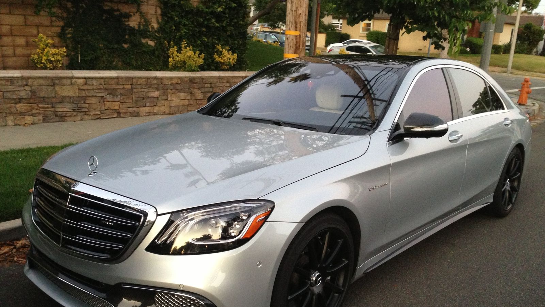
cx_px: 272
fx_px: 520
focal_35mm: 36
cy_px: 194
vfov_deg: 32.7
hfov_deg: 55.3
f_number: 2.4
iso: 320
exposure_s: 1/20
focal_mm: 4.13
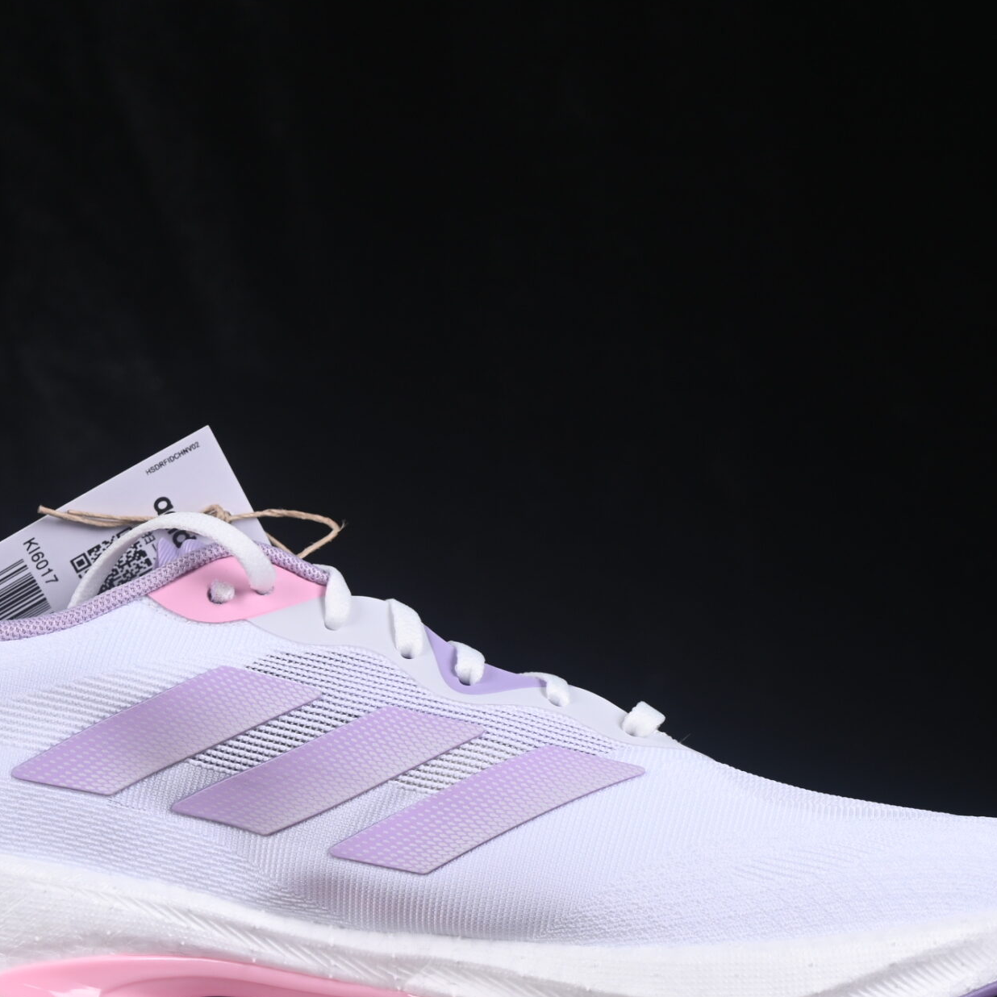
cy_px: 664
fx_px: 4301
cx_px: 360
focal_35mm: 132
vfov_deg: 13.2
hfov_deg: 13.2
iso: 160
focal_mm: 50
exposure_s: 1/80
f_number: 8
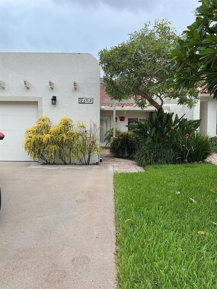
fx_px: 242
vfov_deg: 61.7
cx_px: 108
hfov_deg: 48.2
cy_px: 144
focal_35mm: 29
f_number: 1.8
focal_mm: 3
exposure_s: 1/169
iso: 20
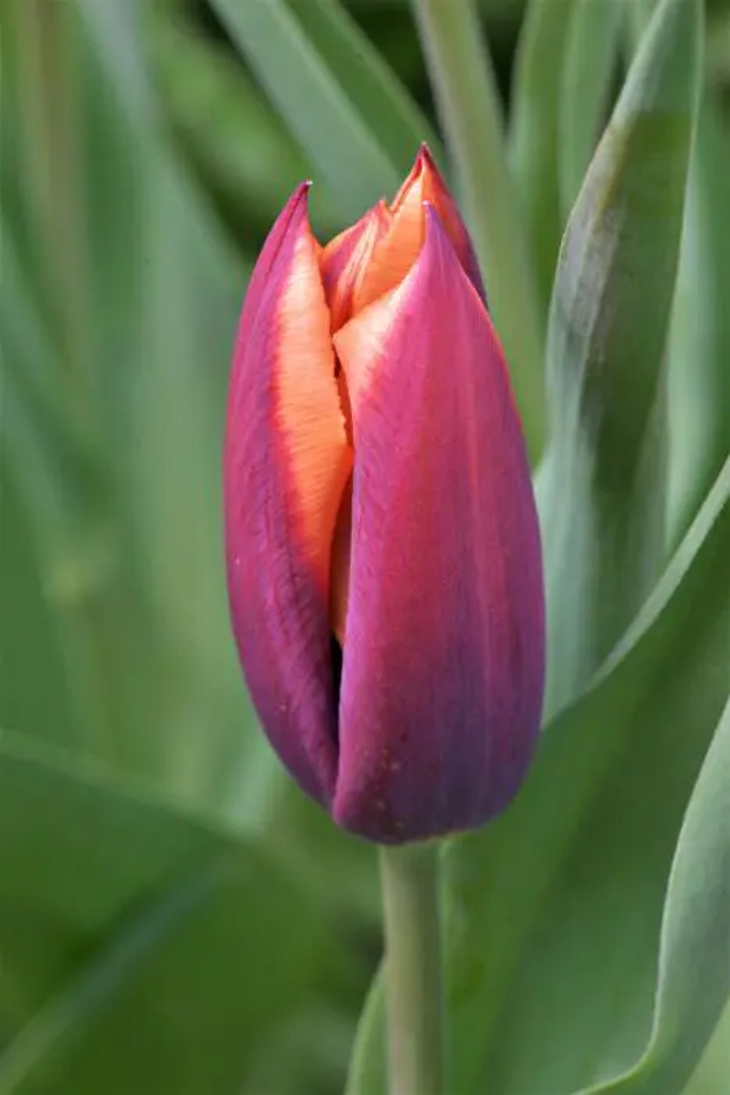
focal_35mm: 105
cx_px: 365
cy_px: 548
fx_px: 3192
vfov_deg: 19.5
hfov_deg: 13.0
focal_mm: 105
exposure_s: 1/250
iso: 1000
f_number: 18
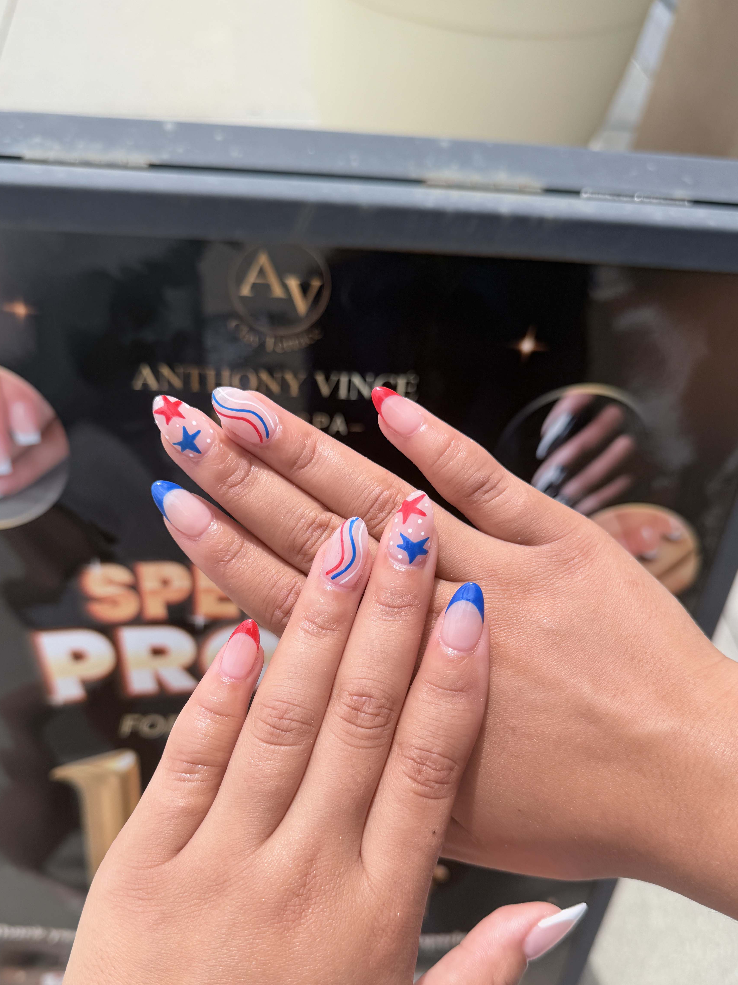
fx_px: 853
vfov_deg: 59.6
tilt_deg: -50.8
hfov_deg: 46.7
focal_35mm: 30
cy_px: 574
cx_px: 338
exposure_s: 1/3953
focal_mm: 6.76
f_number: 1.78
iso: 80
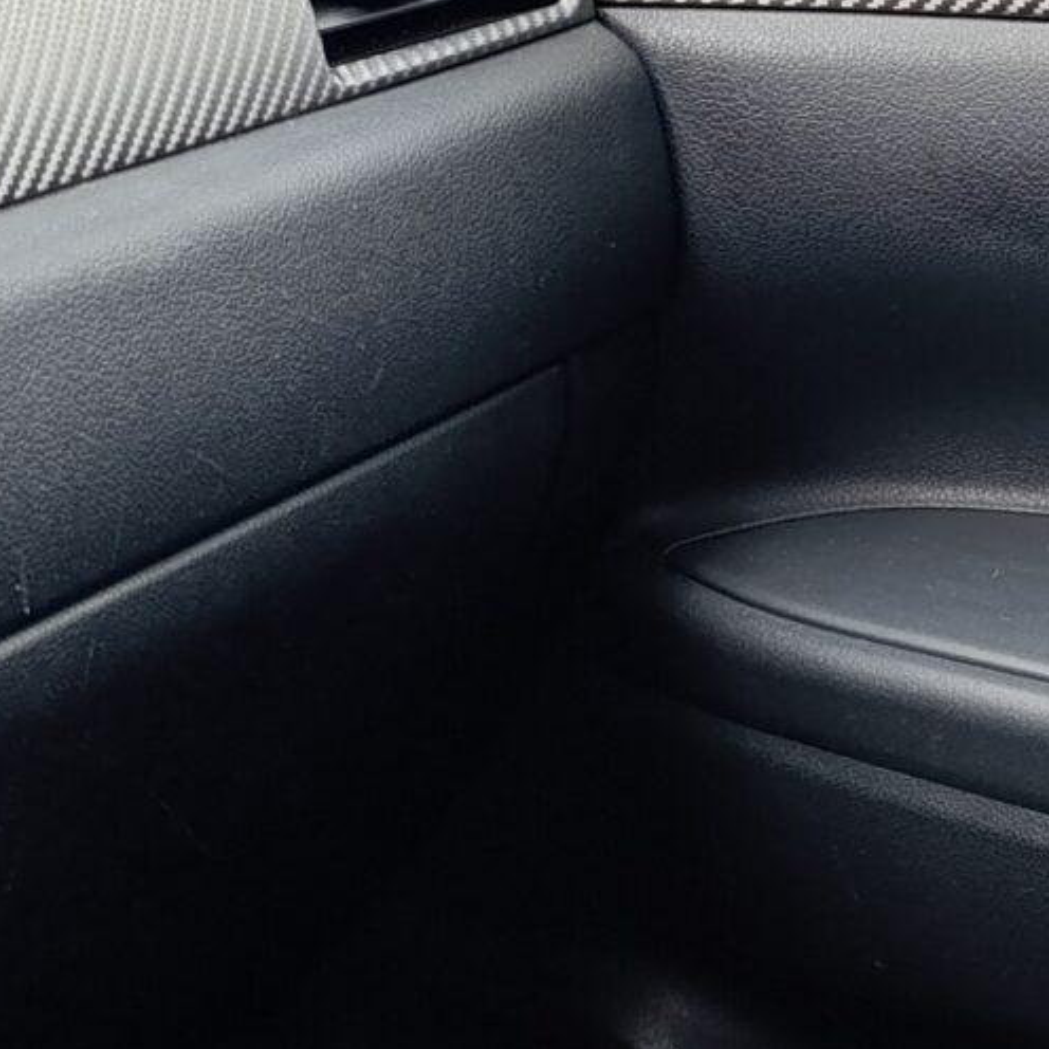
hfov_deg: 16.2
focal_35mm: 105
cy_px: 239
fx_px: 3600
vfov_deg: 16.5
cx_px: 1057
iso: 64
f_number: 1.6
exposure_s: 1/100
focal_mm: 6.14
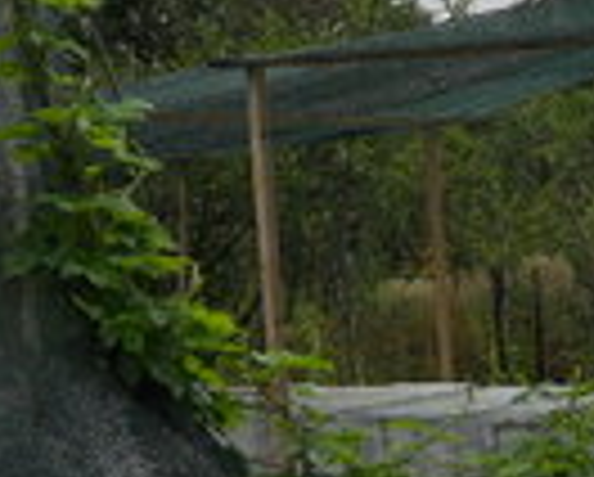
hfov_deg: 17.9
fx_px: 1866
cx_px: 477
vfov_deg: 14.4
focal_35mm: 106
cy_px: 11
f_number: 5.5
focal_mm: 6.72
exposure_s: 1/320
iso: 80
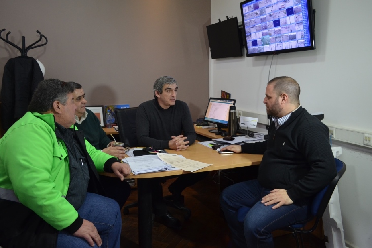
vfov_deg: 45.0
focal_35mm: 29
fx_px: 300
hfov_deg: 63.6
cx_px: 181
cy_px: 121
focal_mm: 18
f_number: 3.5
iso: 800
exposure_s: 1/50
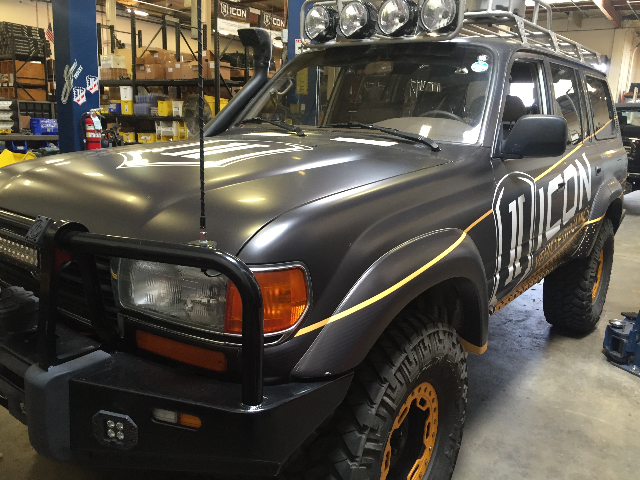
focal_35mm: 29
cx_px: 320
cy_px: 240
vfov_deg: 48.2
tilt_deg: -12.2
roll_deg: -3.3
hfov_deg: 61.7
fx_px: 536
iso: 100
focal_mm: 4.15
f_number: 2.2
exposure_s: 1/30
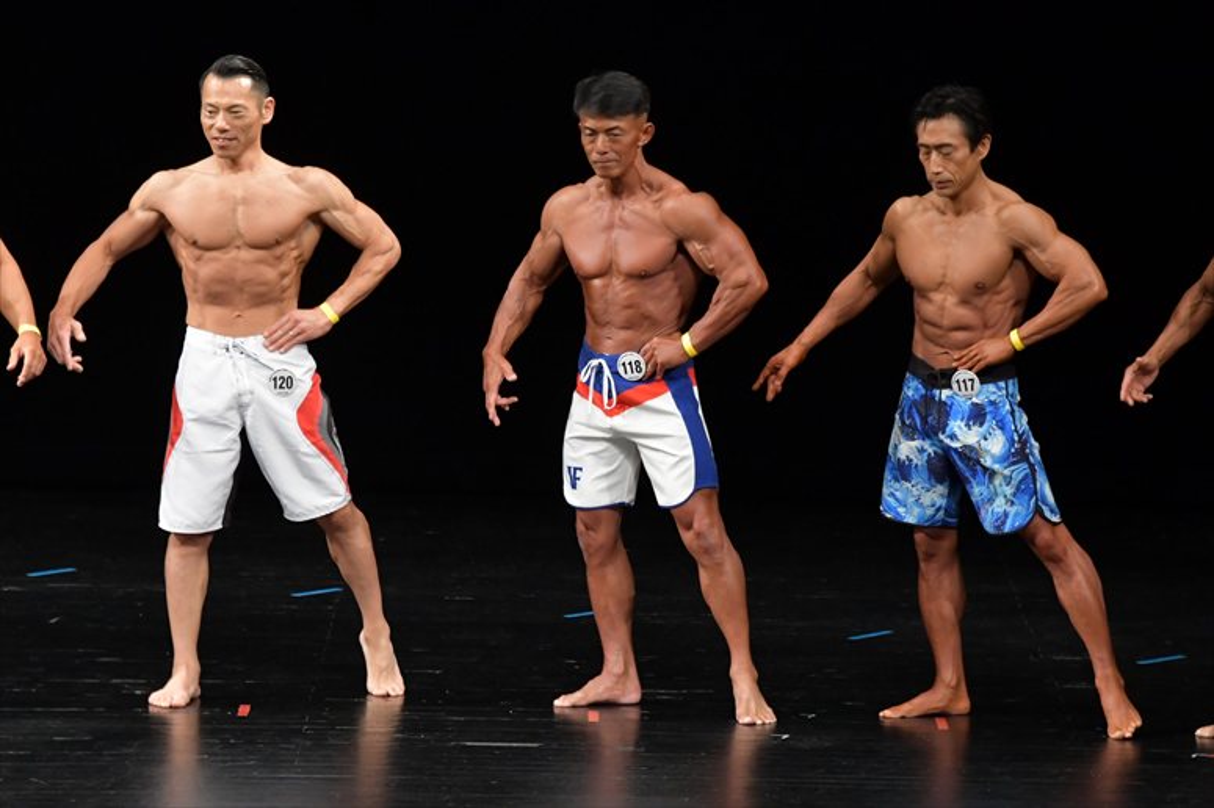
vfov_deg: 5.1
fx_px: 9101
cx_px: 607
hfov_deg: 7.6
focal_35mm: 270
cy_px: 404
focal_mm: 180
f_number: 5.6
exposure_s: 1/400
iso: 3200
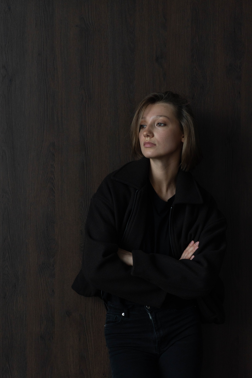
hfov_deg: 18.2
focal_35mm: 75
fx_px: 787
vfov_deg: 27.0
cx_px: 126
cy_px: 189
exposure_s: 1/200
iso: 500
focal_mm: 50
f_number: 5.6
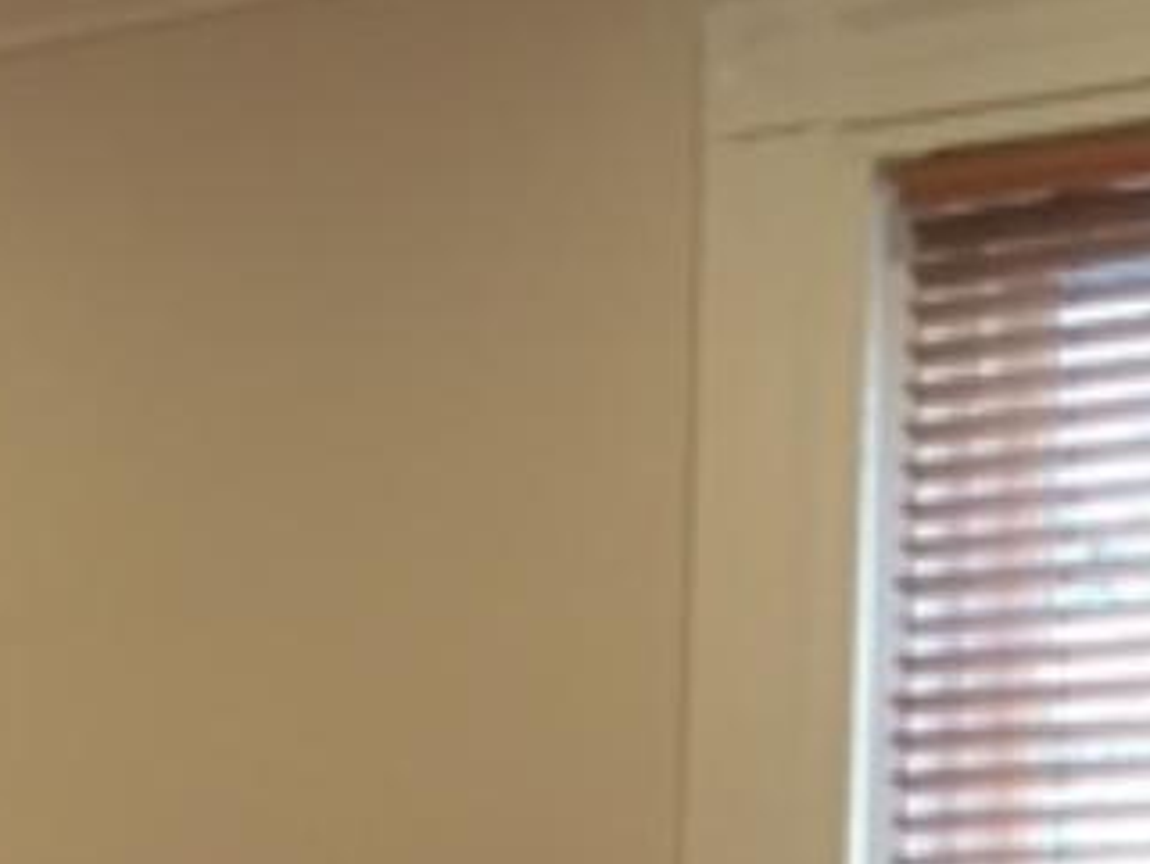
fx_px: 4320
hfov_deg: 13.6
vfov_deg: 10.8
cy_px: 1463
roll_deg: -1.3
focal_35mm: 130
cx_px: -906
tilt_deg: -4.0
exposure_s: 1/30
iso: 80
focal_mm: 4.15
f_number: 2.2
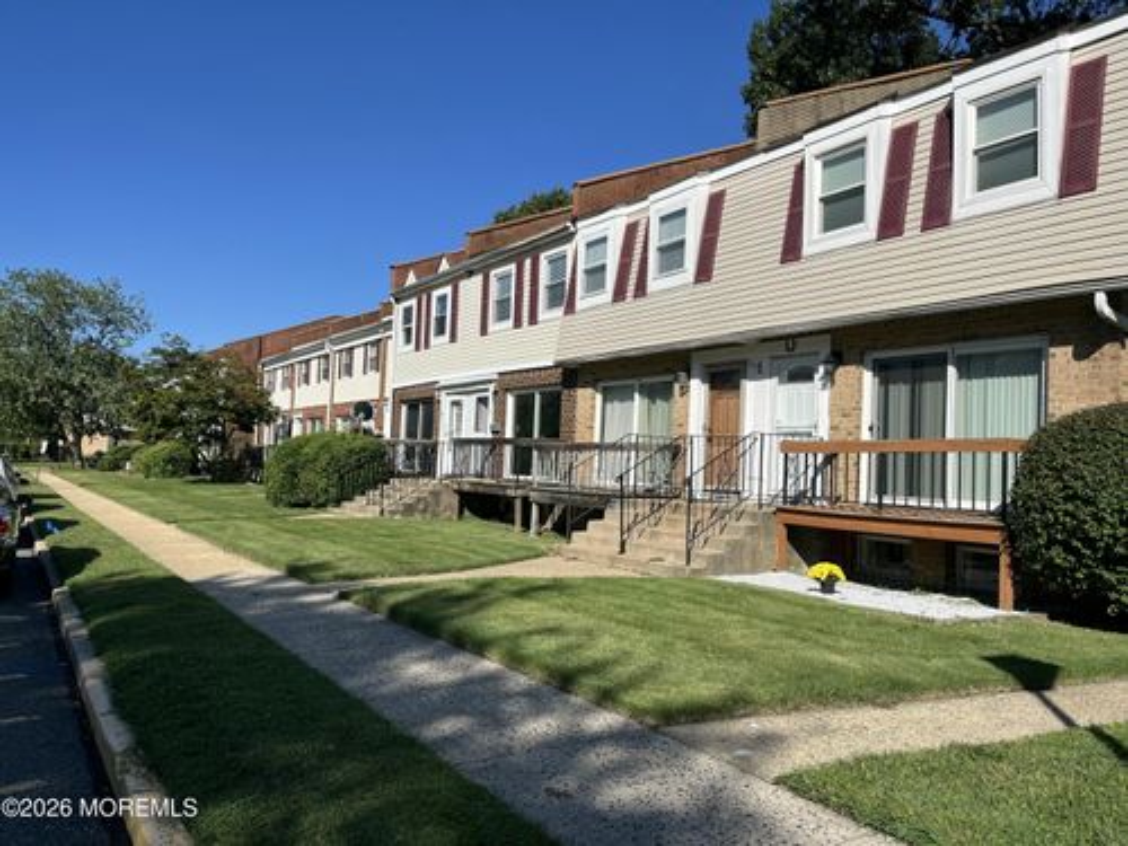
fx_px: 847
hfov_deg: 67.3
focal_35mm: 26
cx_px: 564
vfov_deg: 53.1
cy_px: 423
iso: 50
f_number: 1.6
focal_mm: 5.1
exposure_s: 1/5319
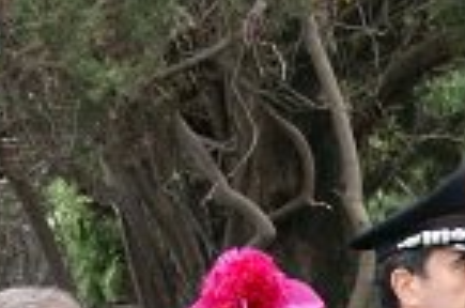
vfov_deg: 5.3
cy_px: 691
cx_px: 208
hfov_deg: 8.3
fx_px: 3209
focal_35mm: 249
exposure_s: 1/60
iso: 400
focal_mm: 30
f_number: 4.5
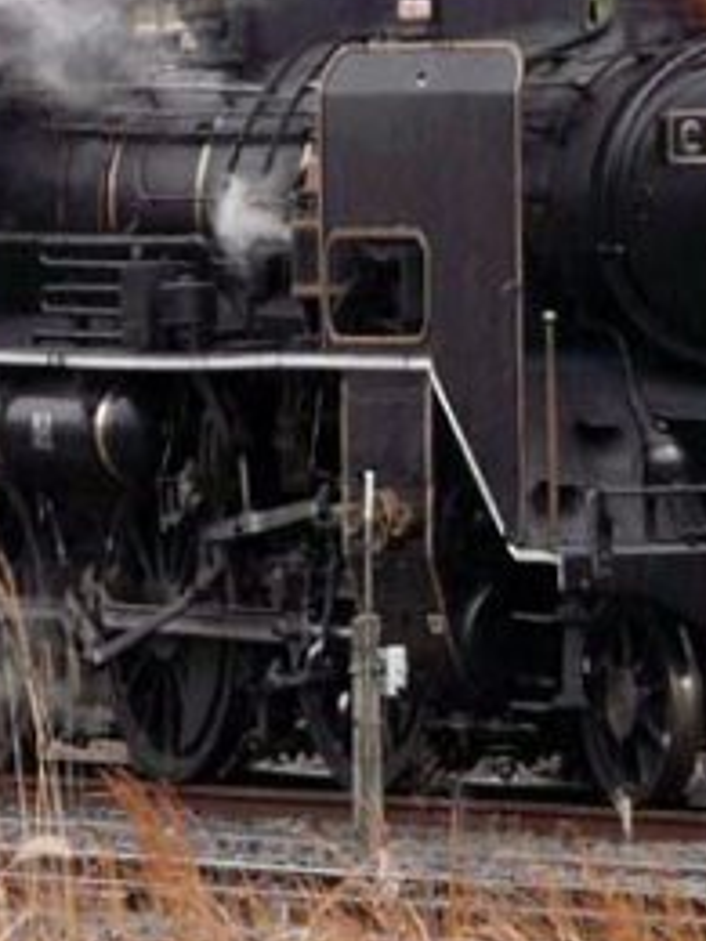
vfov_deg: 2.6
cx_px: 344
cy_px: 134
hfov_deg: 1.9
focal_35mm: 763
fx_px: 20749
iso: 200
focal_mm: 29.4
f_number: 3.6
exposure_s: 1/60
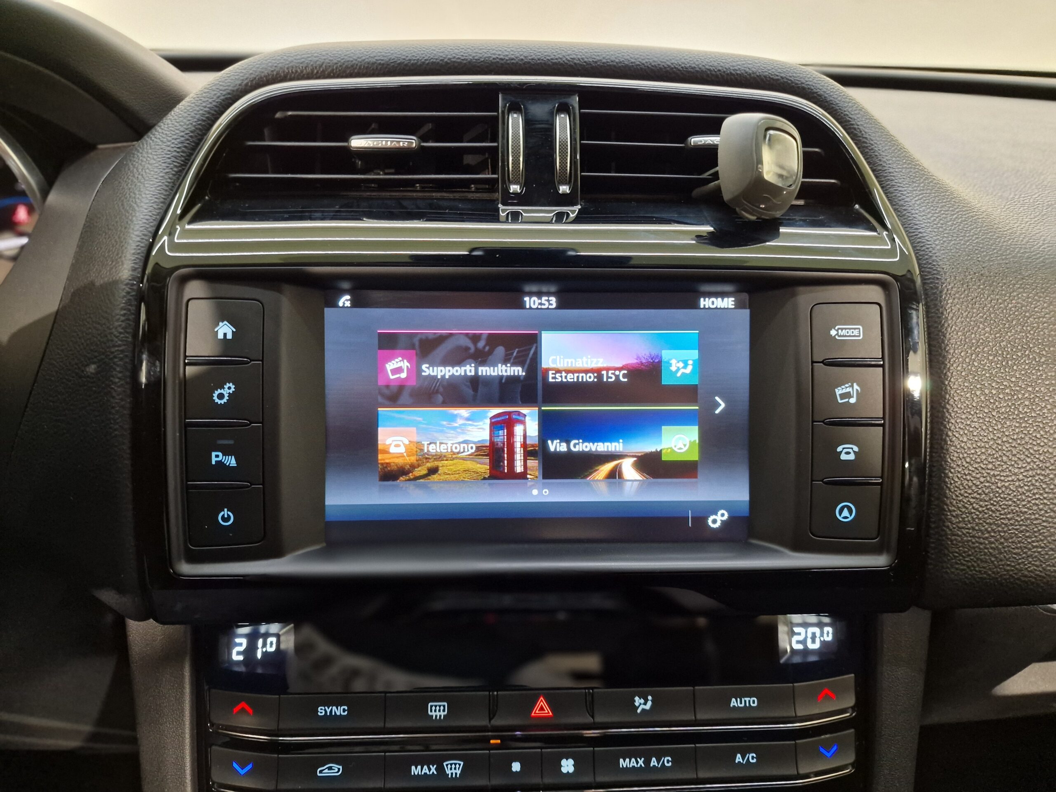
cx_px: 528
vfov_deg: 58.9
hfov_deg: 73.9
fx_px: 702
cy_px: 396
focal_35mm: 23
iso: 400
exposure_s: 1/33
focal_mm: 6.4
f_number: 1.8
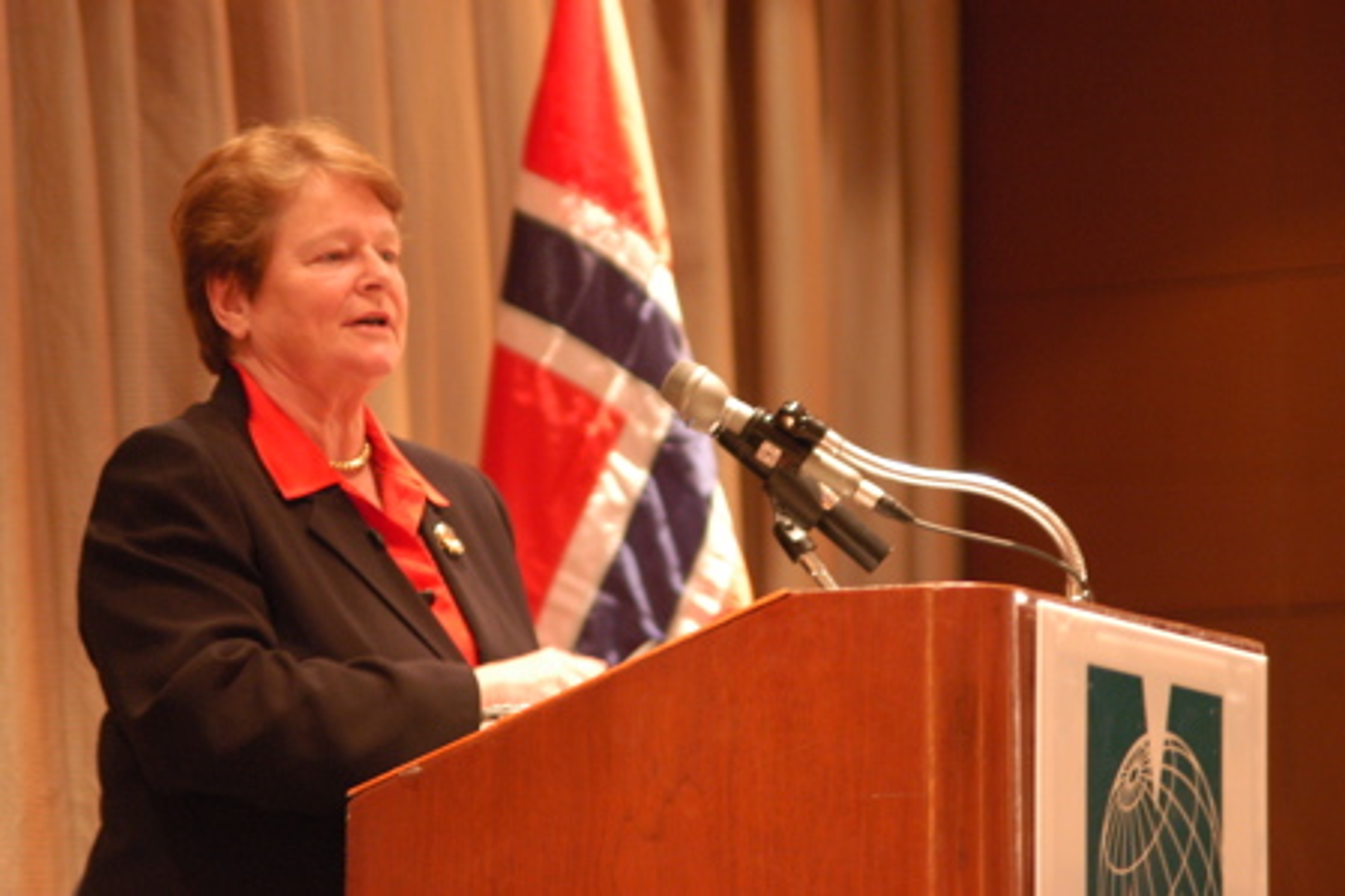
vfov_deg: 8.7
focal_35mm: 158
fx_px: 5882
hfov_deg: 13.0
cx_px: 672
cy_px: 448
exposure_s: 1/20
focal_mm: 105
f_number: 2.8
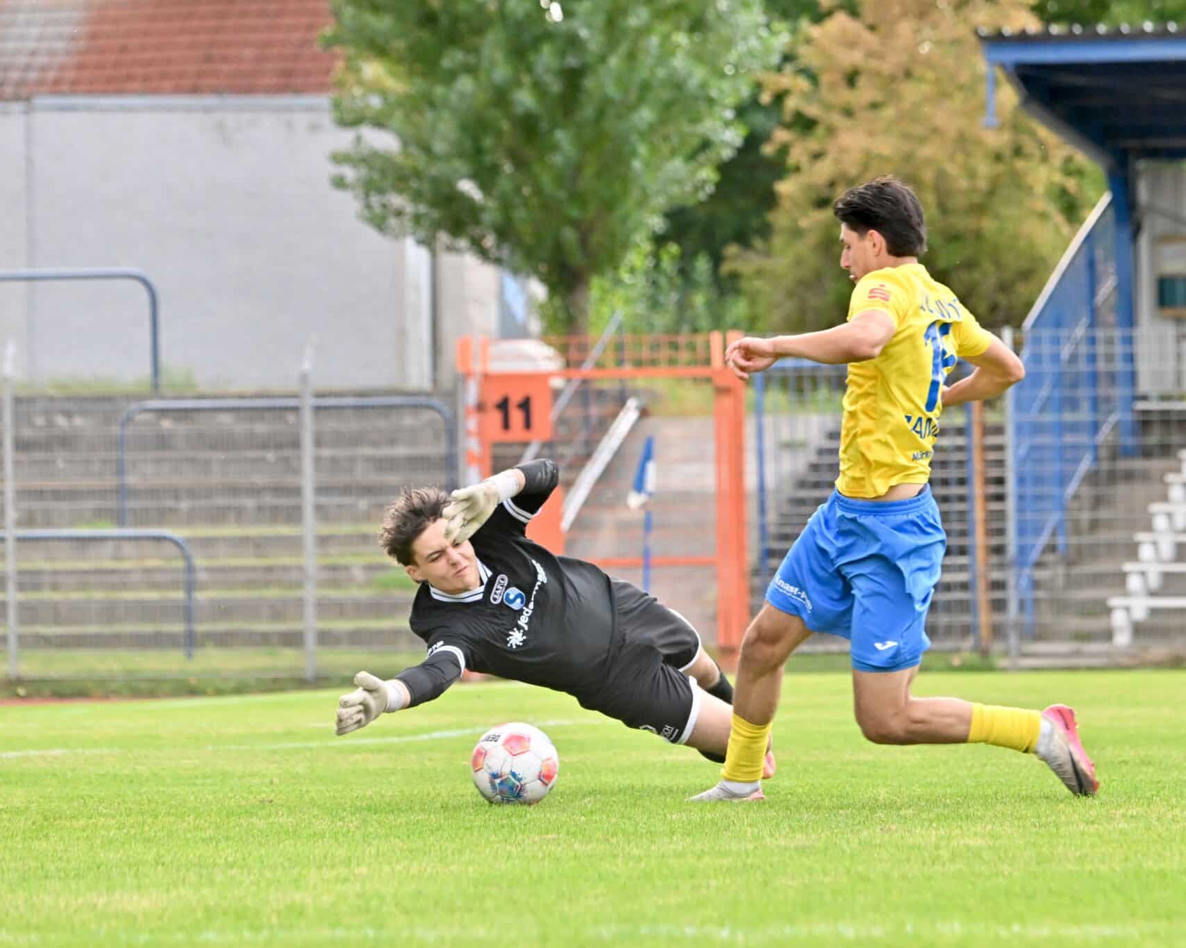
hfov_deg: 8.2
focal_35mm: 237
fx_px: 8318
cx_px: 673
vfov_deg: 6.5
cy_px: 474
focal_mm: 210
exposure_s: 1/1600
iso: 2000
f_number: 5.3
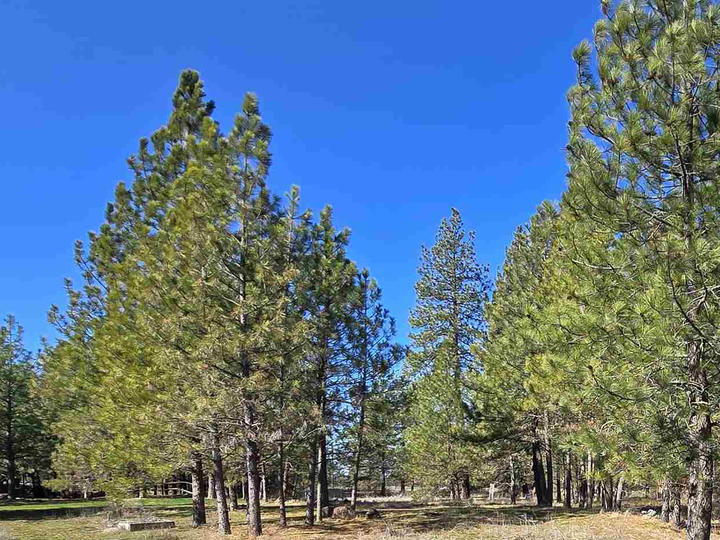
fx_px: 666
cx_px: 643
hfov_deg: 50.6
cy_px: 498
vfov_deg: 40.4
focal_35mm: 32
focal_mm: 2.2
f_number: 2.2
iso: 50
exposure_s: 1/1154
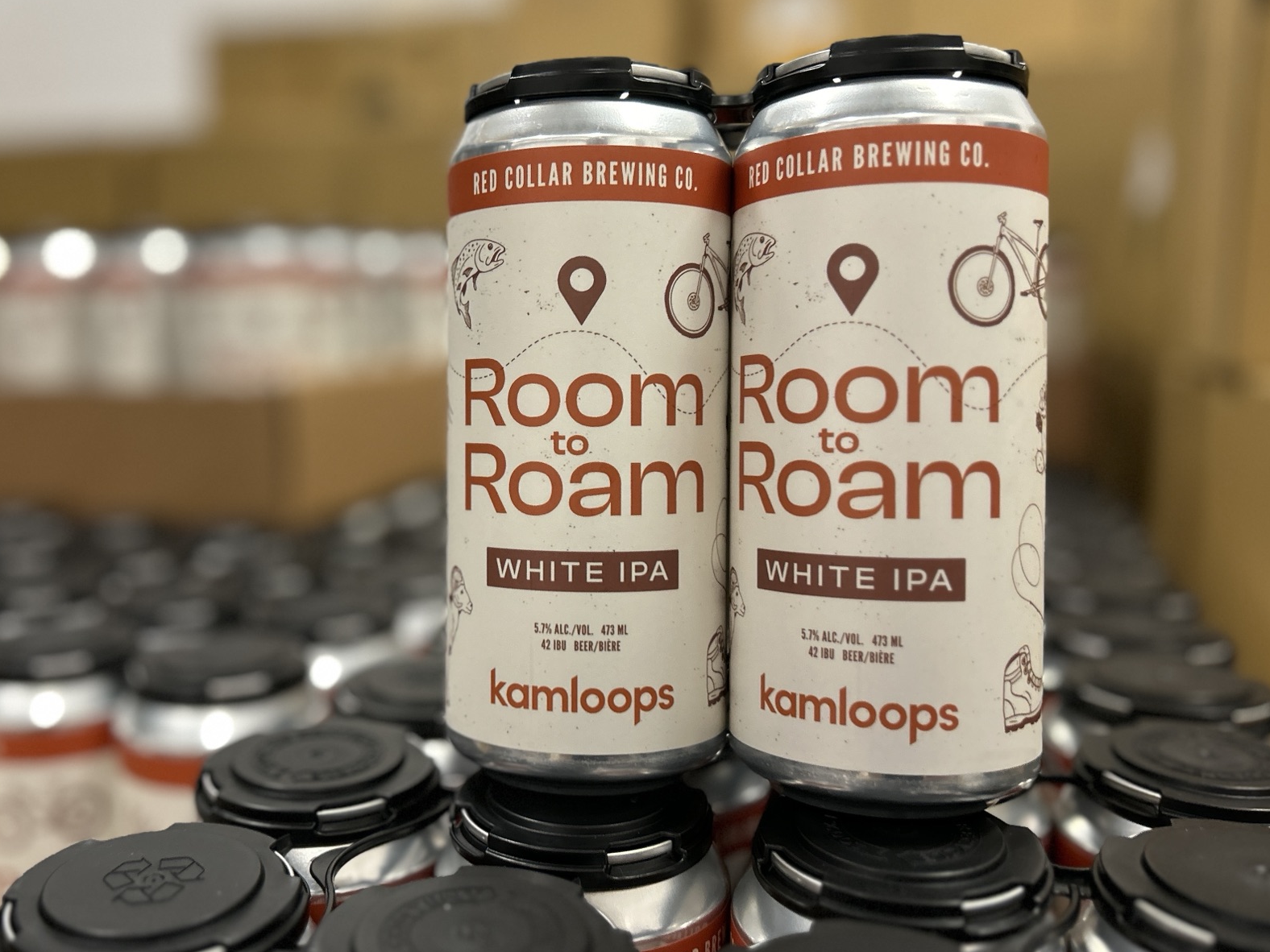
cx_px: 507
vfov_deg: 42.9
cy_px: 445
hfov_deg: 54.9
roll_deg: +0.6
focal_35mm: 33
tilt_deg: -6.0
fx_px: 1211
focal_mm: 5.7
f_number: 1.5
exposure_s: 1/60
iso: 200
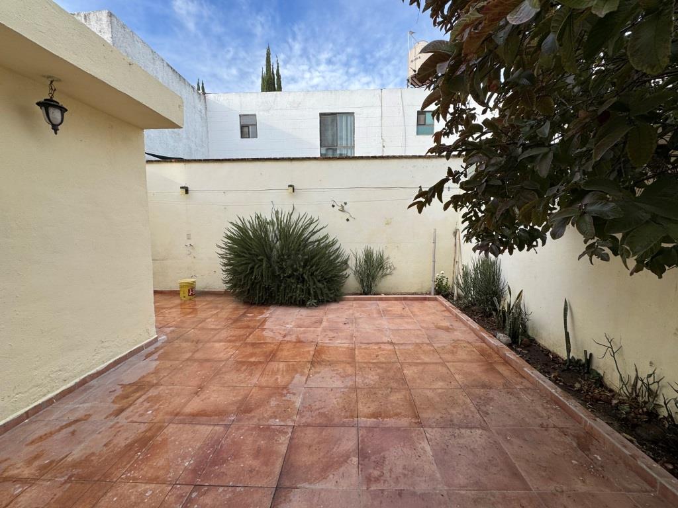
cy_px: 254
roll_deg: +1.0
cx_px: 339
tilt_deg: -6.4
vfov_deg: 85.7
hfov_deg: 102.1
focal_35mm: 14
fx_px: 274
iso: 40
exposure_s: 1/495
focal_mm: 2.22
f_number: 2.2
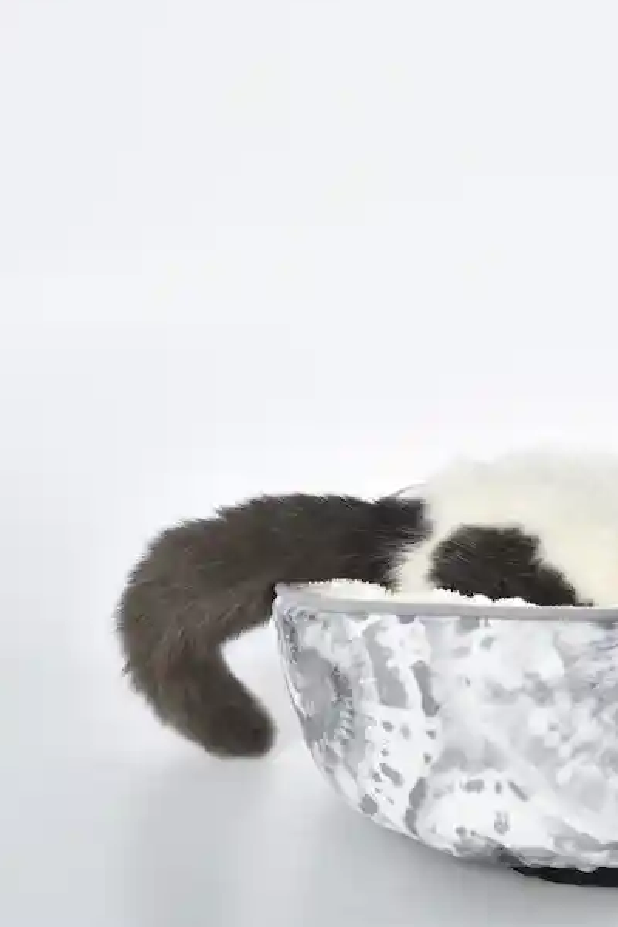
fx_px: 2575
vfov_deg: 20.4
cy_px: 494
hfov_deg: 13.6
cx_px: 569
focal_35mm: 100
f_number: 10
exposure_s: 1/125
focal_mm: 60
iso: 320
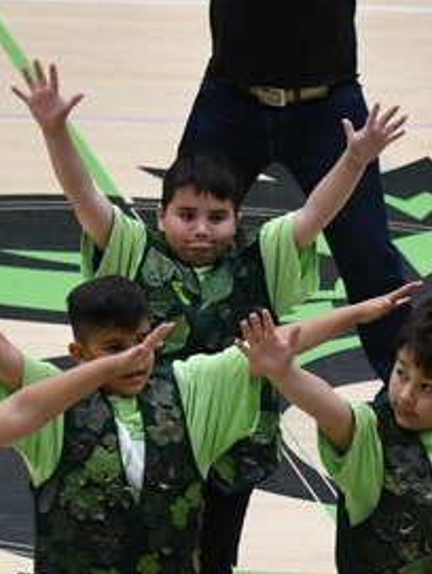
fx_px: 6325
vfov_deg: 5.2
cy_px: 406
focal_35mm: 381
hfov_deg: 3.9
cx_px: 436
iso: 1600
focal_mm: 70
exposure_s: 1/640
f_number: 2.8
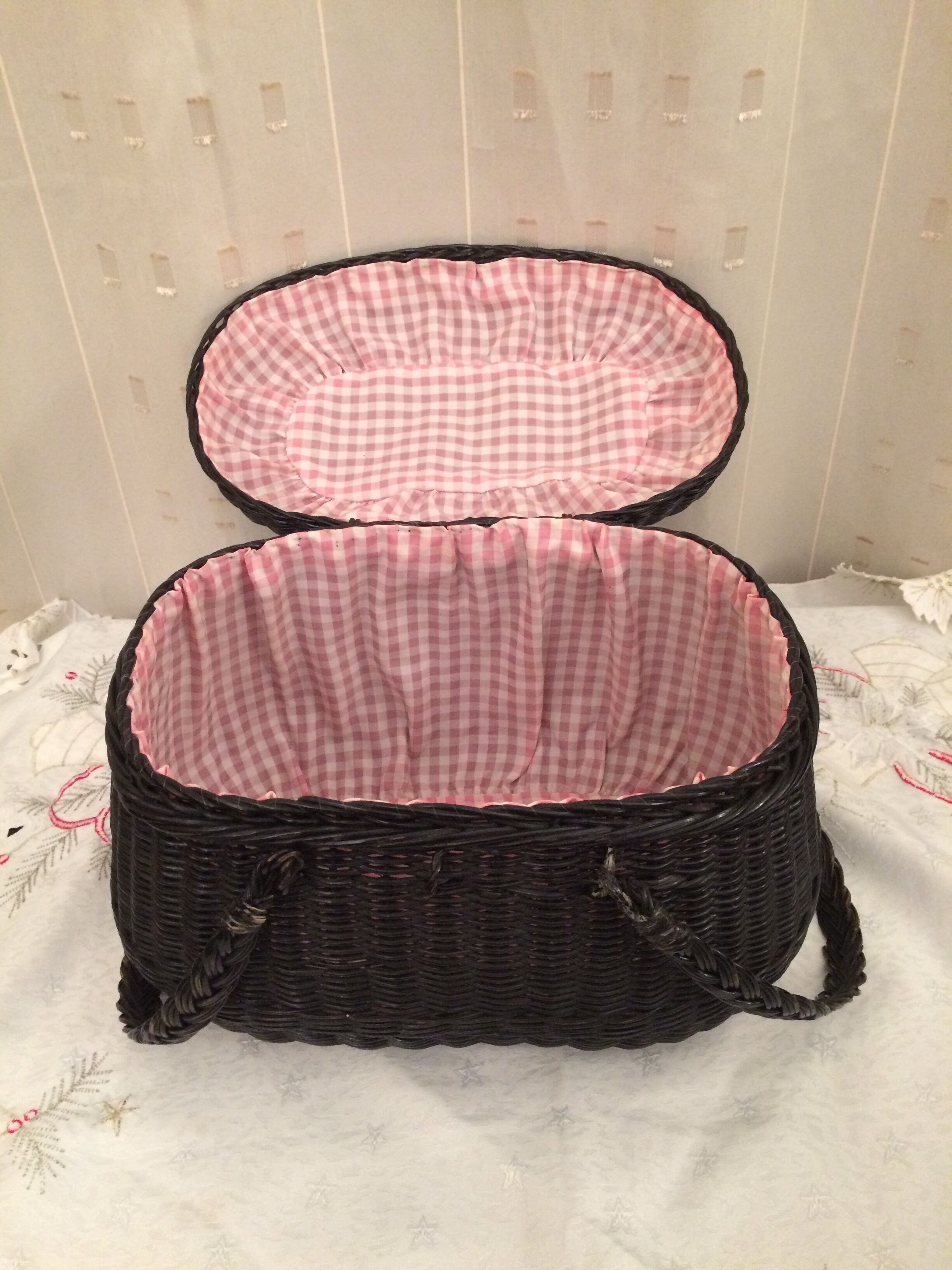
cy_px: 635
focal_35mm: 29
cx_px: 476
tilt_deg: -41.4
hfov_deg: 48.2
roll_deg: +5.0
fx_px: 1063
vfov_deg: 61.7
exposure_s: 1/17
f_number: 2.2
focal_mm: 4.15
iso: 250
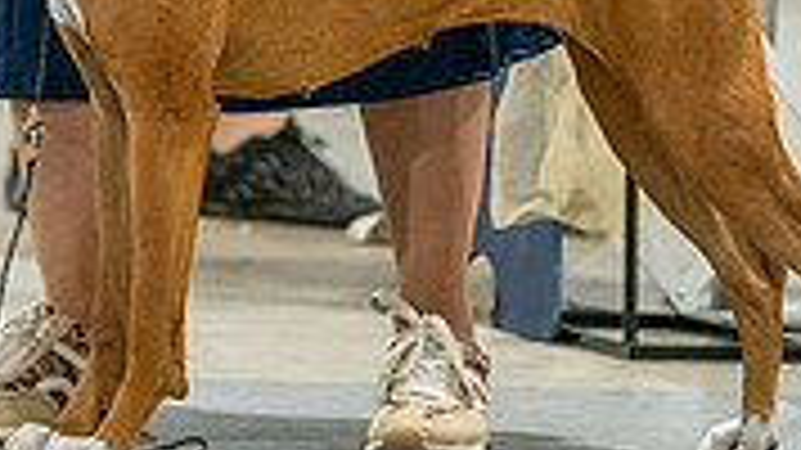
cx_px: 88
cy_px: -436
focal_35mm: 793
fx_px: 16838
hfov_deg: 2.7
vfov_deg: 1.5
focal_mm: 200
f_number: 3.2
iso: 6400
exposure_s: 1/250
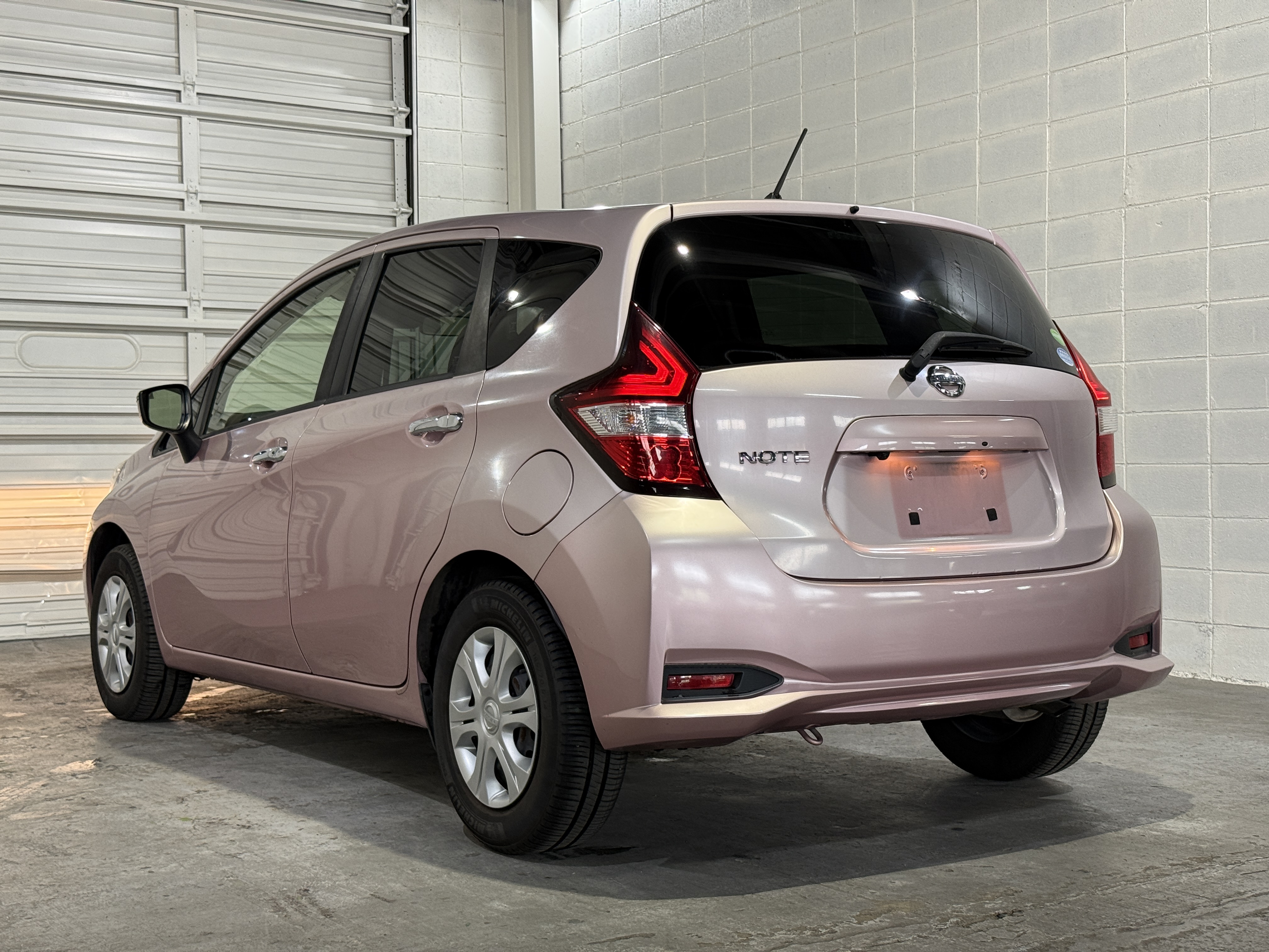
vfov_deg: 30.3
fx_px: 1760
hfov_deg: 39.7
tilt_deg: -0.3
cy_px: 476
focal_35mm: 48
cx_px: 634
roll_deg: +0.2
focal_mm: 6.76
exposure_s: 1/60
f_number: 1.78
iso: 80
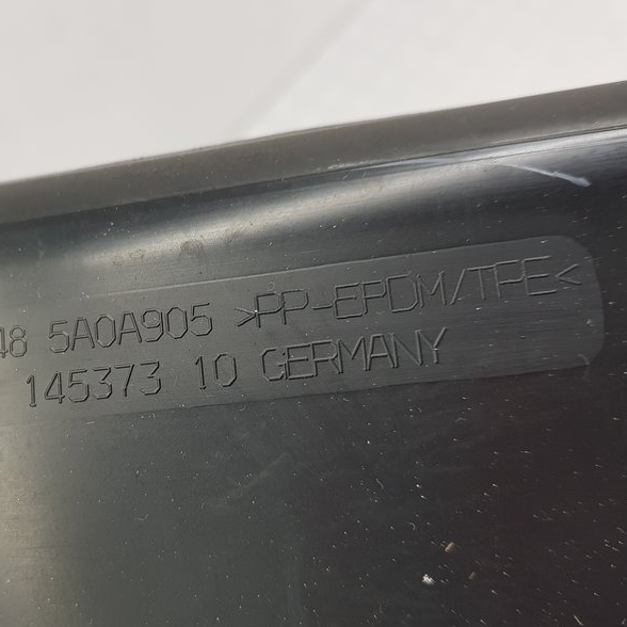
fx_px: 820
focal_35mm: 40
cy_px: 359
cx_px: 165
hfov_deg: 40.8
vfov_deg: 41.8
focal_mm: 4.2
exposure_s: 1/100
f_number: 1.7
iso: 80
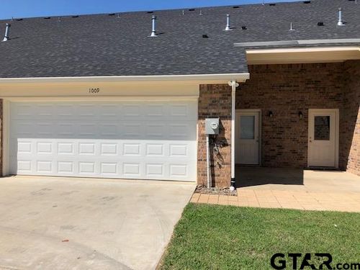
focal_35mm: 28
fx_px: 291
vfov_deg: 49.7
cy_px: 135
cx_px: 180
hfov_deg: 63.4
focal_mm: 3.99
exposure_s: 1/3247
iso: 20
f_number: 1.8
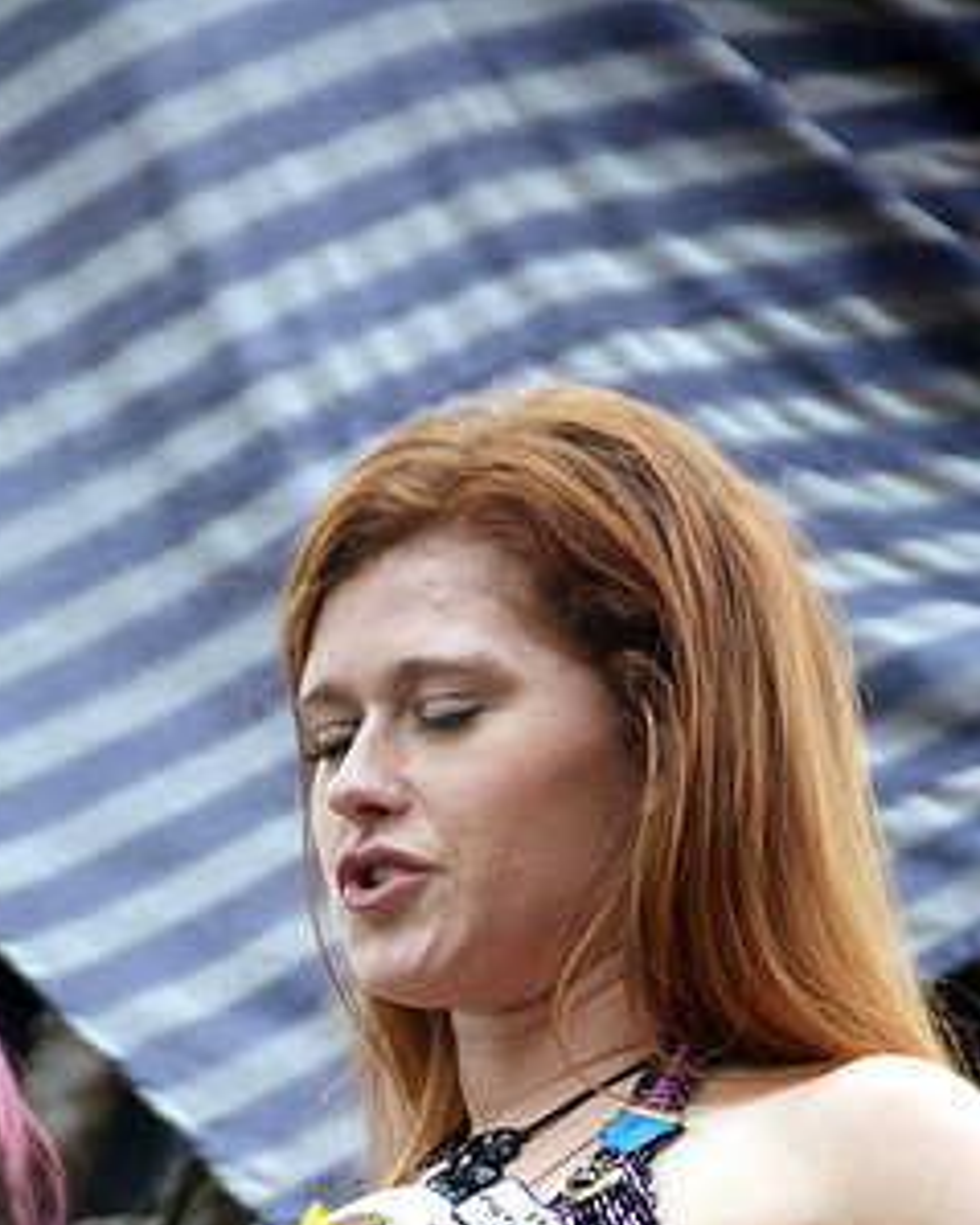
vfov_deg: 3.7
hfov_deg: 2.9
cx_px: 484
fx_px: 19225
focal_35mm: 530
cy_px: 918
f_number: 6.3
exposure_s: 1/200
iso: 400
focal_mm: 250
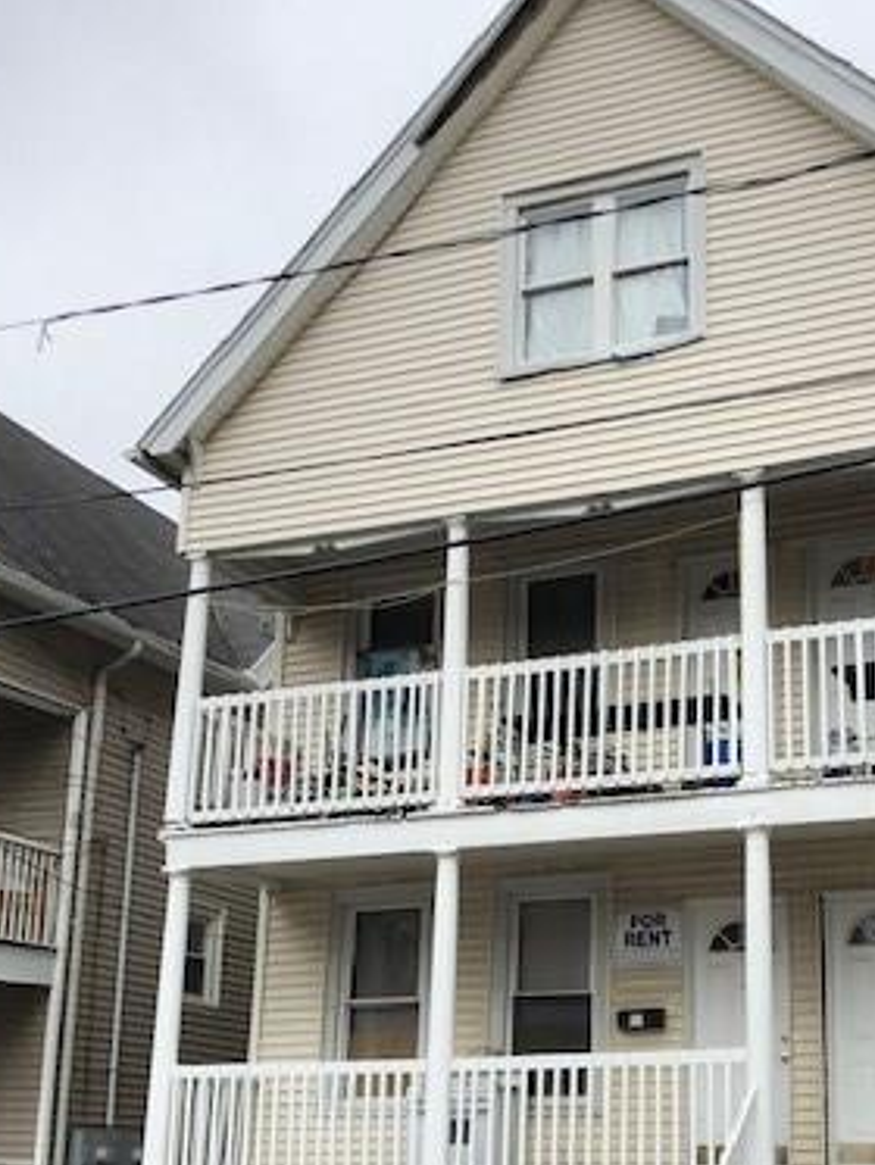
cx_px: 606
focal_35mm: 48
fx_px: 1617
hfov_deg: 30.0
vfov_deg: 39.1
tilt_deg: +15.0
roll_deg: -1.2
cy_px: 790
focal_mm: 4
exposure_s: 1/1799
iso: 20
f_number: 1.8
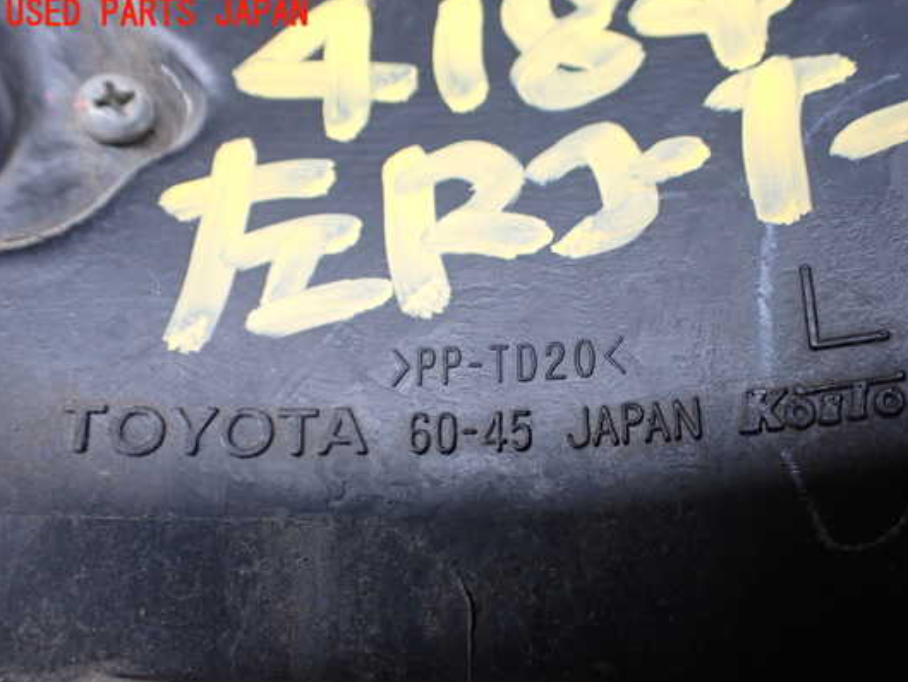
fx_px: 892
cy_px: 380
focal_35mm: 34
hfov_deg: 53.8
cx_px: 512
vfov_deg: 41.7
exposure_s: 1/125
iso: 500
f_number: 2.3
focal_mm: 5.4
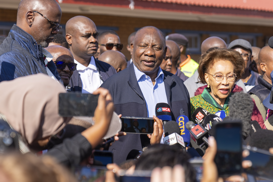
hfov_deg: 19.5
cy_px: 91
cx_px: 136
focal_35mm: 105
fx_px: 796
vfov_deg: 13.0
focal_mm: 70
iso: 100
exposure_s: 1/2000
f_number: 2.8
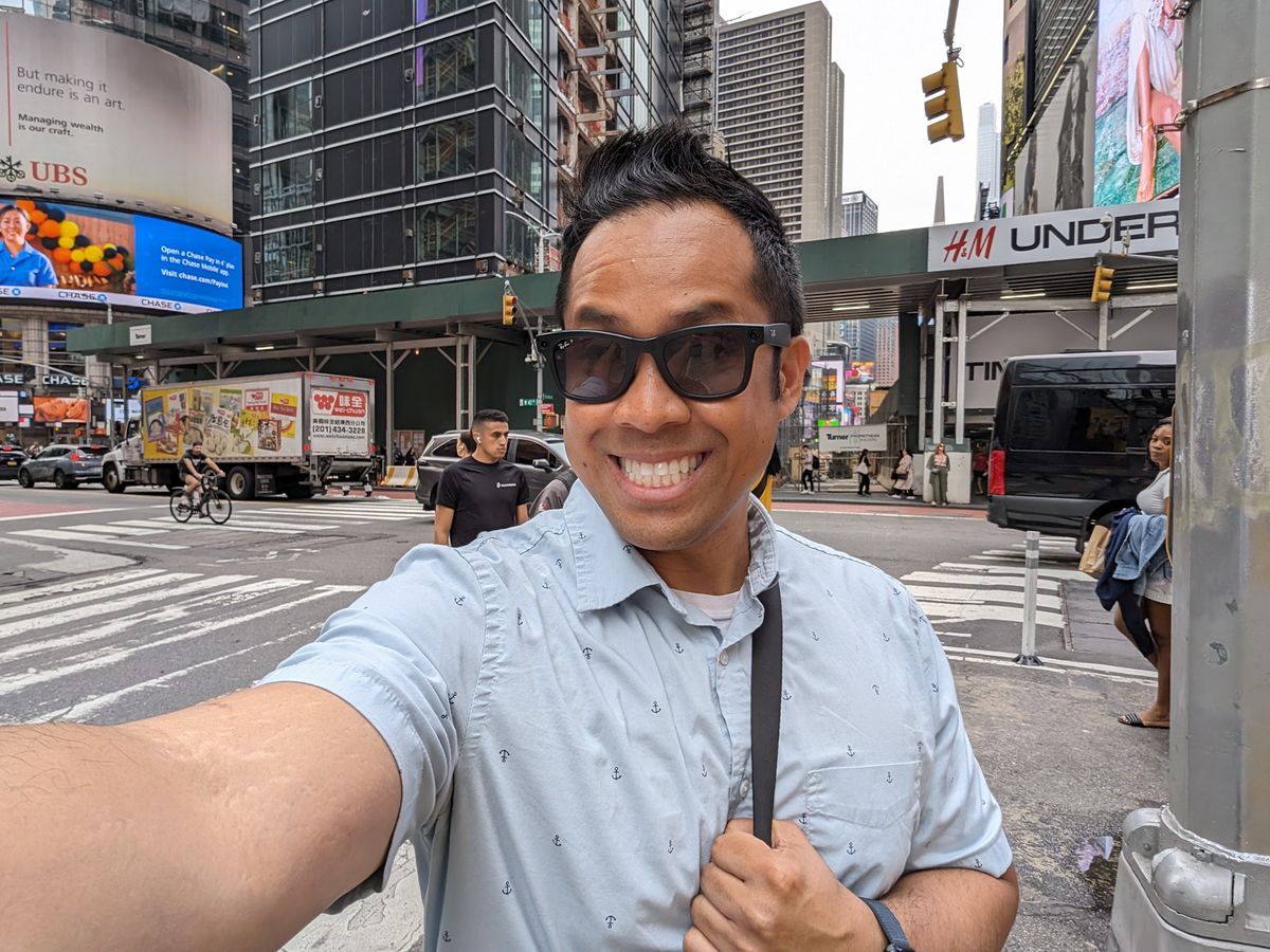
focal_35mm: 21
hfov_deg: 79.0
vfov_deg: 63.4
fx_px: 770
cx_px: 635
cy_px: 476
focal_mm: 2.74
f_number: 2.2
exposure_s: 1/399
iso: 42
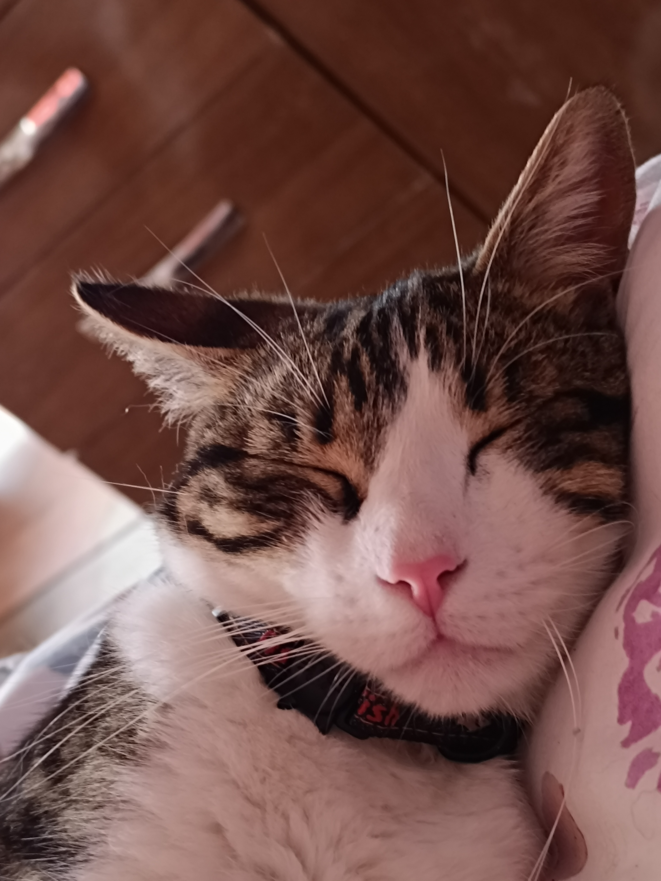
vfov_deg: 71.6
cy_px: 440
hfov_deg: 56.8
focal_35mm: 24
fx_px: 611
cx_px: 330
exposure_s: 1/25
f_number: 1.65
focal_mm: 6.14
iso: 1100
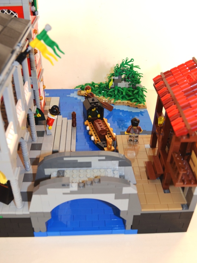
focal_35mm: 36
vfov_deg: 51.3
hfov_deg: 39.7
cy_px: 137
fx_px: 273
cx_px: 98
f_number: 5.6
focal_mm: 22
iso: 200
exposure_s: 1/30
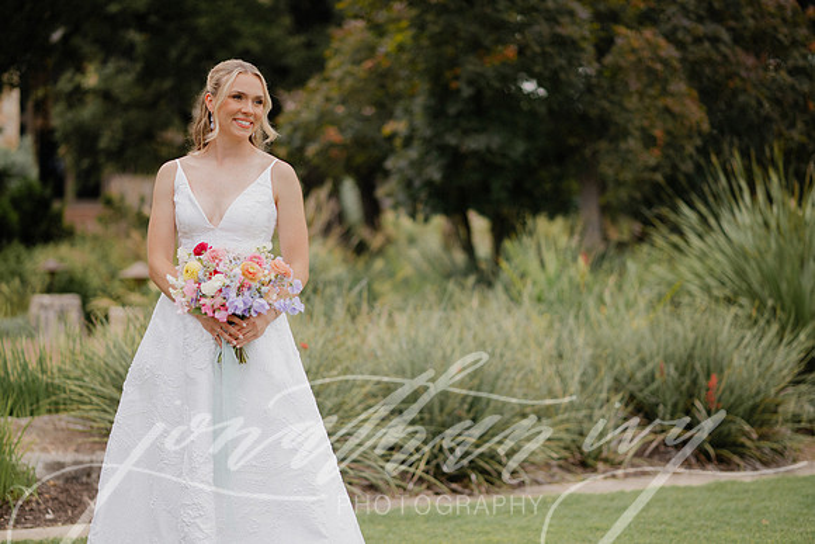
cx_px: 408
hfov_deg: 23.9
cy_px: 272
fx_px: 1925
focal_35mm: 85
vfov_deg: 16.1
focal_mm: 85
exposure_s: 1/1600
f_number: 2
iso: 100
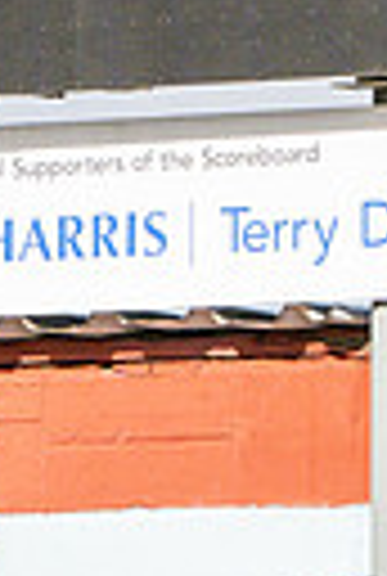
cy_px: 700
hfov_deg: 1.7
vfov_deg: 2.5
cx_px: -438
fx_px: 13391
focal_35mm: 835
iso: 400
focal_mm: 85
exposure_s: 1/1000
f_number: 8
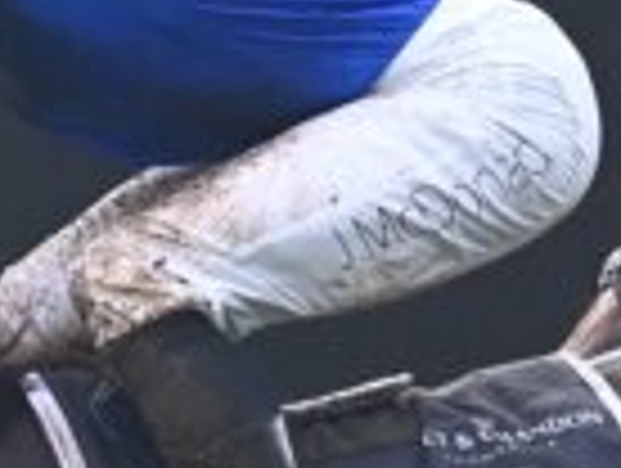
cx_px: 486
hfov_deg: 1.5
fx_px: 23722
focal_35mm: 1320
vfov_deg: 1.1
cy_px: 700
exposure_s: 1/1600
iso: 3600
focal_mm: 185
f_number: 5.3
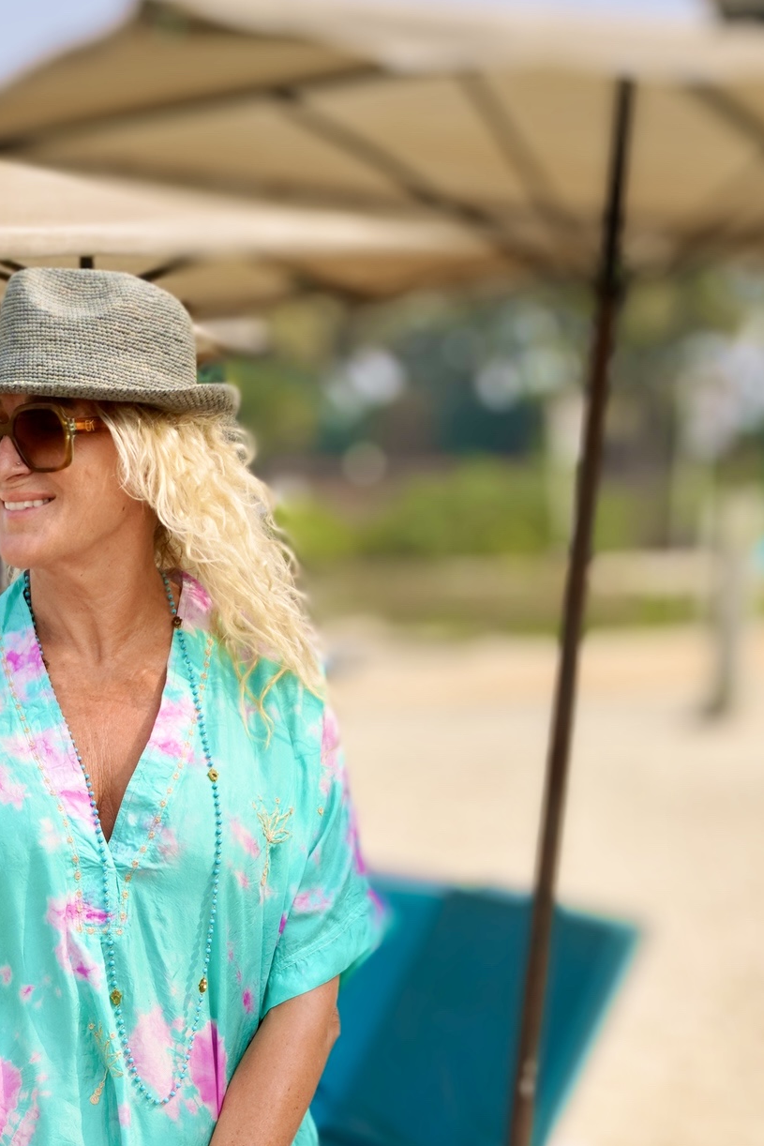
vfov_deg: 22.2
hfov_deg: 15.4
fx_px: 2800
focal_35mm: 88
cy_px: 1150
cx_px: 121
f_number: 5
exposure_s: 1/800
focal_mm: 28
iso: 100
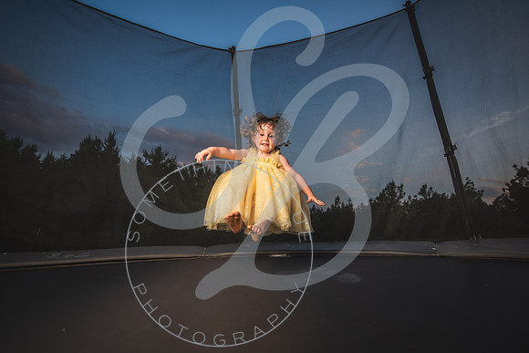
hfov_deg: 94.9
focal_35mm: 17
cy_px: 182
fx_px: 243
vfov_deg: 72.0
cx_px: 273
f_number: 2.8
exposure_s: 1/800
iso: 100
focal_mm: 16
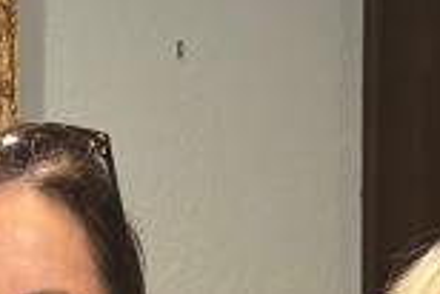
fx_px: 2031
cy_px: 608
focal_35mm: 166
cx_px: 180
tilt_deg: -7.9
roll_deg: -0.1
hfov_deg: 12.4
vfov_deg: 7.9
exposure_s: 1/60
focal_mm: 6.76
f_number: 1.78
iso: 800
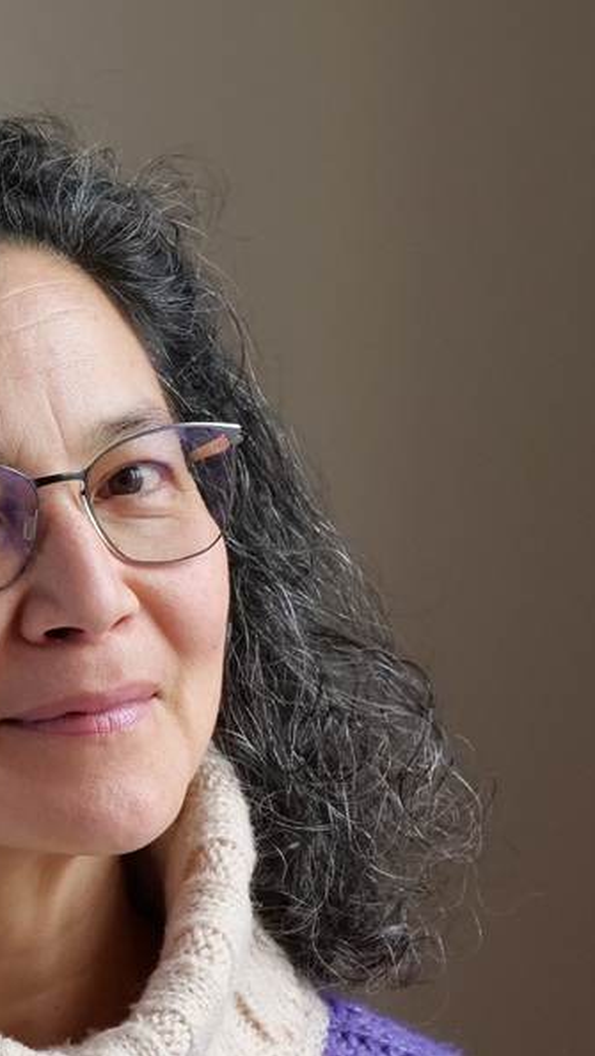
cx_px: -50
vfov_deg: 14.7
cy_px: 528
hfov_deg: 8.3
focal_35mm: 146
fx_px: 4092
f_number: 5.6
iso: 1000
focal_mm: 50
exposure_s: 1/100
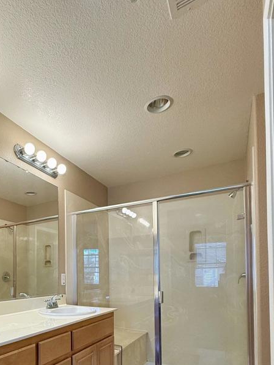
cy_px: 273
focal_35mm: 24
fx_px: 253
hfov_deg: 52.8
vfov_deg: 67.1
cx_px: 52
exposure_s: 1/120
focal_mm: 2.22
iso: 200
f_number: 2.2
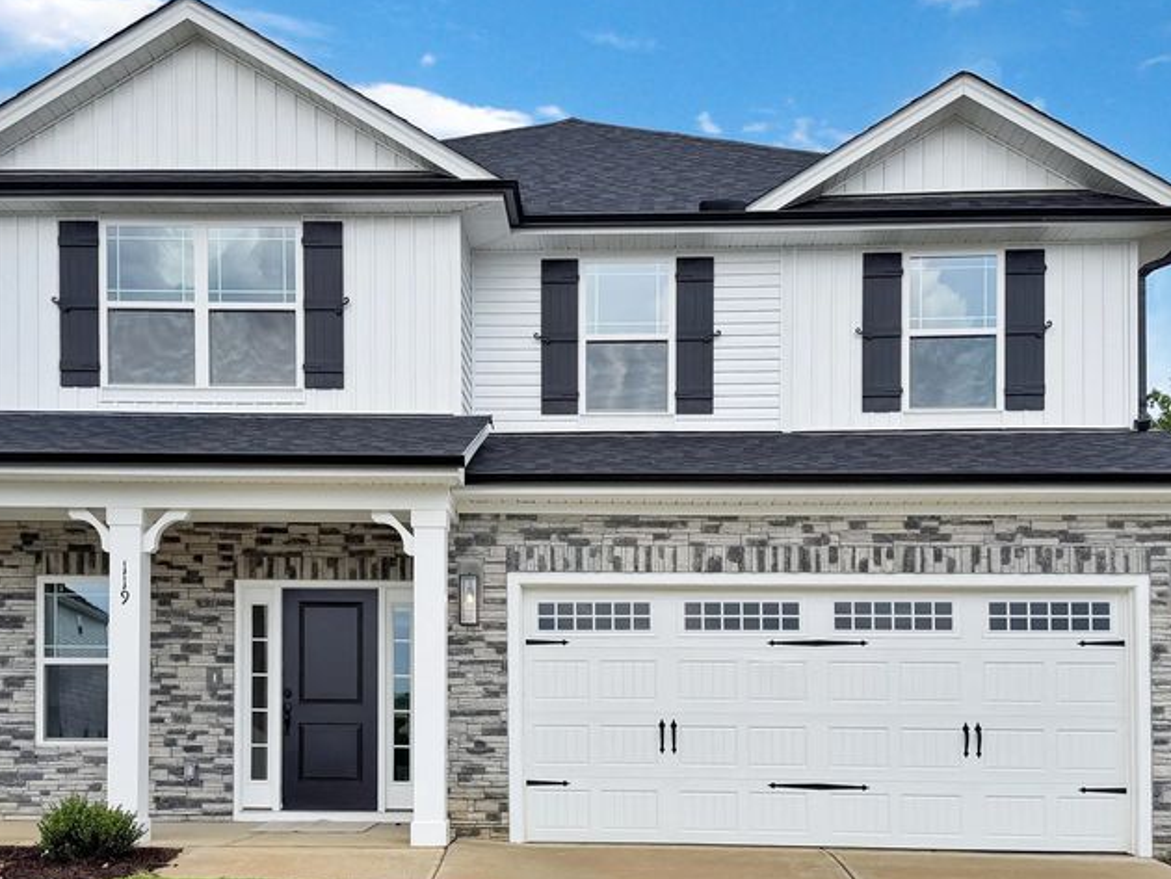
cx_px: 535
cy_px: 543
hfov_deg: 47.8
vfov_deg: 36.7
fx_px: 1320
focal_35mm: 39
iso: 80
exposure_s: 1/3279
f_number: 1.78
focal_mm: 6.76
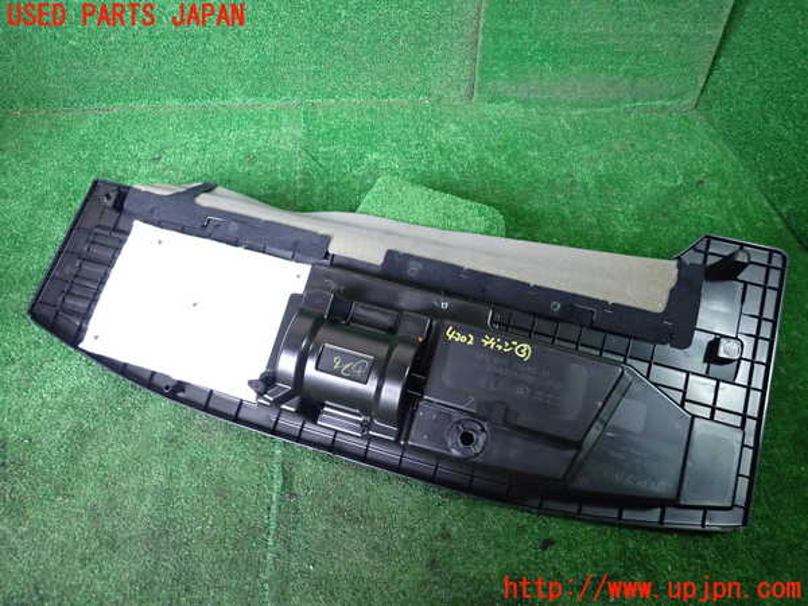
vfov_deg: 54.9
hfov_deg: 69.4
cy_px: 303
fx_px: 584
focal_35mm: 25
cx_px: 404
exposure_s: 1/50
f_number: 2
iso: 640
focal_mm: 4.5
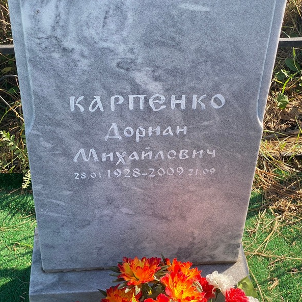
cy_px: 151
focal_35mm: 62
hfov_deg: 27.7
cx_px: 156
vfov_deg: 27.7
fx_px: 612
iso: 20
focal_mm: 6
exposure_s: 1/400
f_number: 2
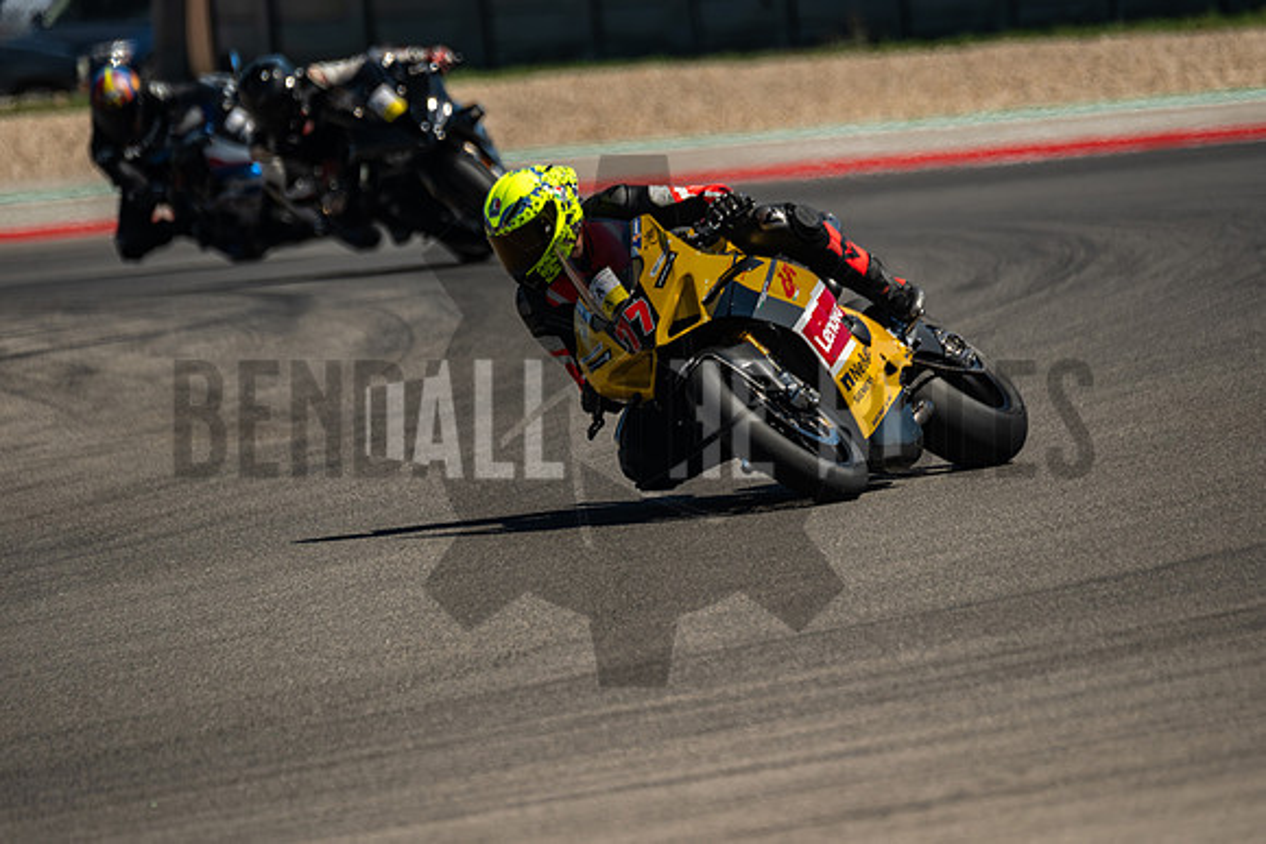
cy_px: 422
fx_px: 21104
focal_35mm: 600
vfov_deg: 2.3
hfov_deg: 3.4
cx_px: 633
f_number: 5.6
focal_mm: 400
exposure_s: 1/1600
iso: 500
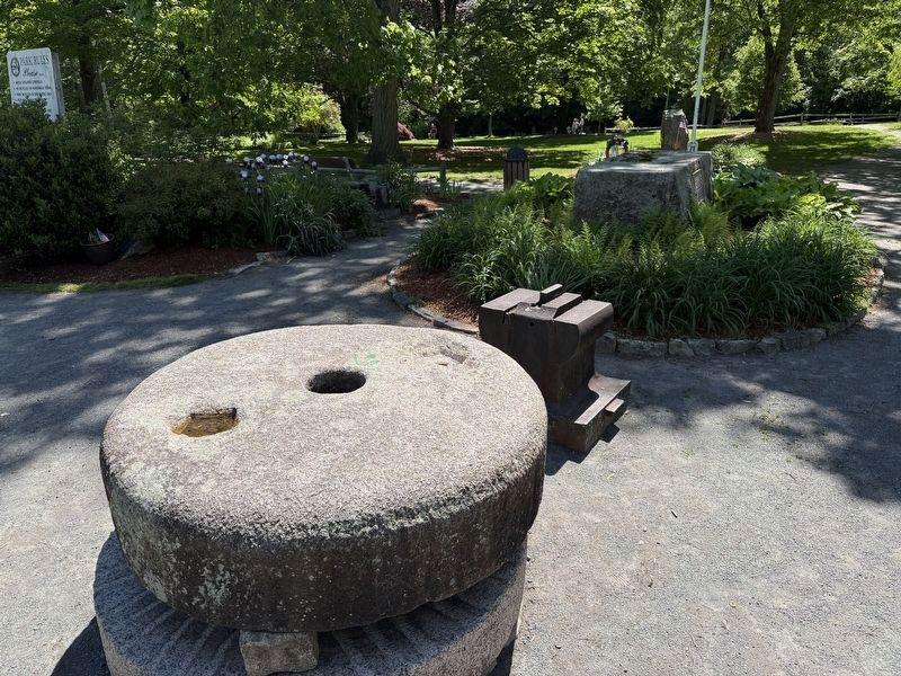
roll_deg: +1.8
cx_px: 450
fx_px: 625
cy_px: 338
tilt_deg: -21.2
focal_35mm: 24
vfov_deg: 56.8
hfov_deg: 71.6
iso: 80
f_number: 1.78
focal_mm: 6.76
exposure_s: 1/2611
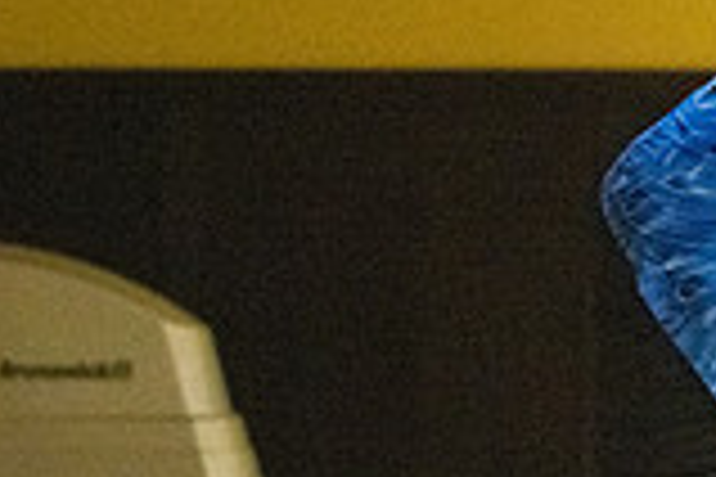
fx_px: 5648
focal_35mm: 284
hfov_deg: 7.2
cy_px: 317
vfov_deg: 4.8
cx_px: 1036
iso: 10000
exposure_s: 1/1000
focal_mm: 78
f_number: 4.5
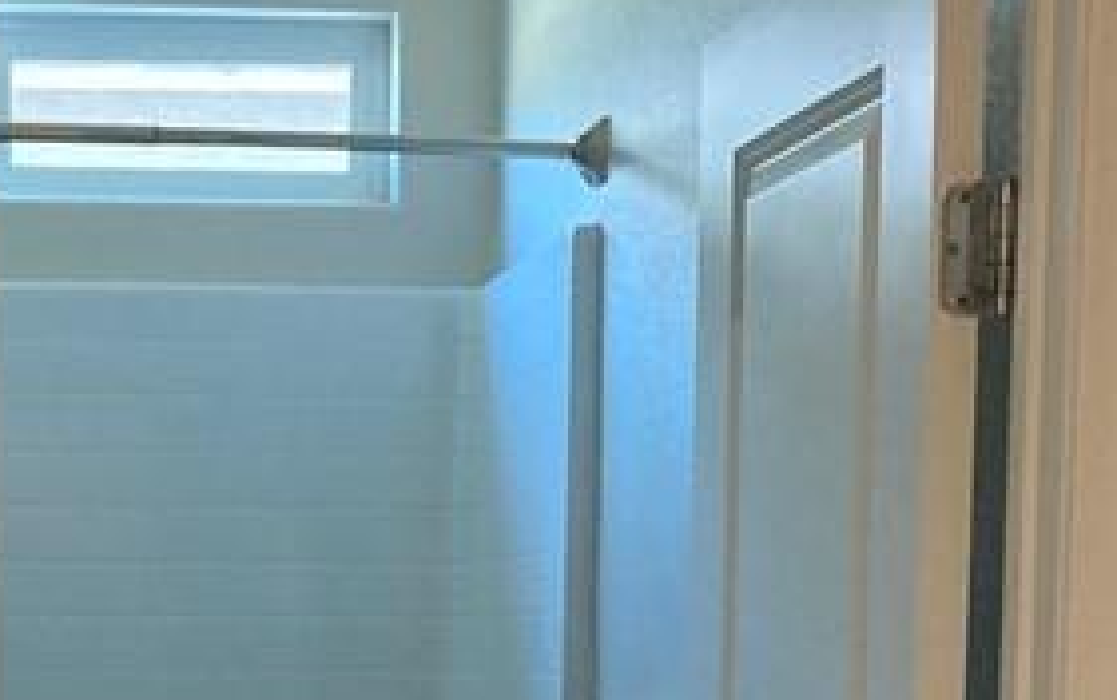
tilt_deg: -4.4
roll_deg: -0.5
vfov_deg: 11.6
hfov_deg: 19.1
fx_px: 3290
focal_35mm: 108
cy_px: 1062
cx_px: 199
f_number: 1.8
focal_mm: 3.99
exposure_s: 1/60
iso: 200
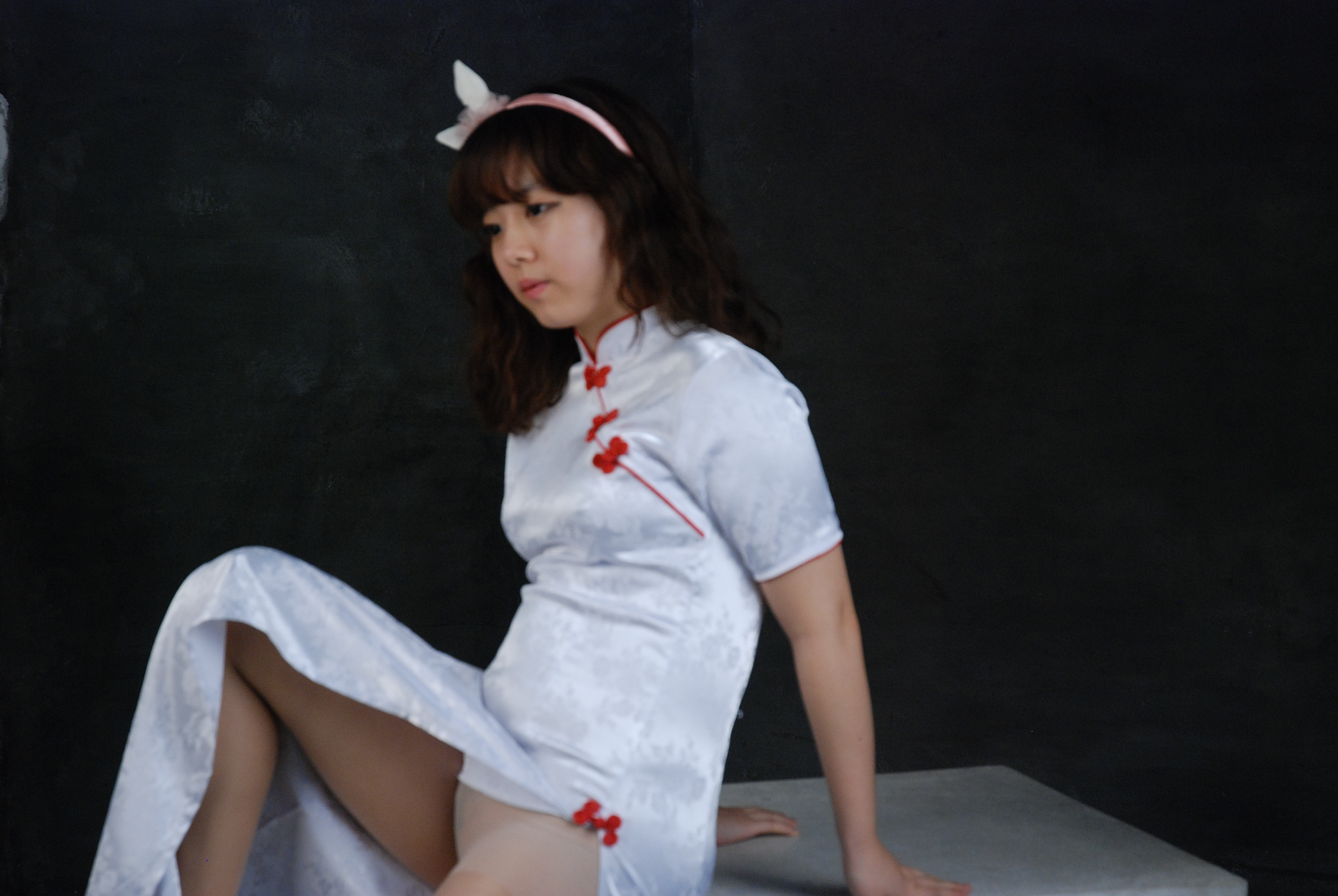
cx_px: 669
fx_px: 2791
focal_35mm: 75
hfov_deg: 27.0
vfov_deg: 18.2
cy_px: 448
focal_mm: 50
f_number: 4.5
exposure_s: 1/200
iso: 640
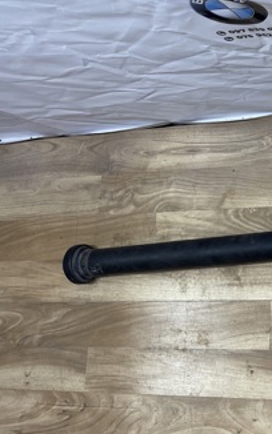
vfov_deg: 38.8
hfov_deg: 21.5
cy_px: 202
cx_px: 391
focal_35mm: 52
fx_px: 616
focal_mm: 5.1
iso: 80
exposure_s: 1/100
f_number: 1.6
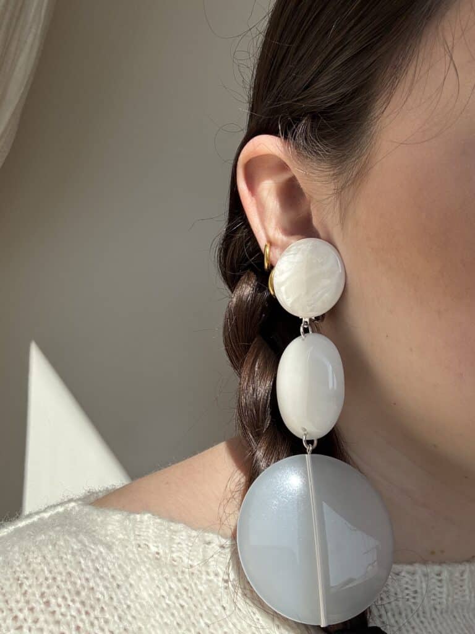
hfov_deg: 46.8
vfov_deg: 60.0
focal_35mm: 30
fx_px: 549
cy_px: 317
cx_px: 238
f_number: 1.9
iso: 25
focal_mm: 2.69
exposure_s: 1/964
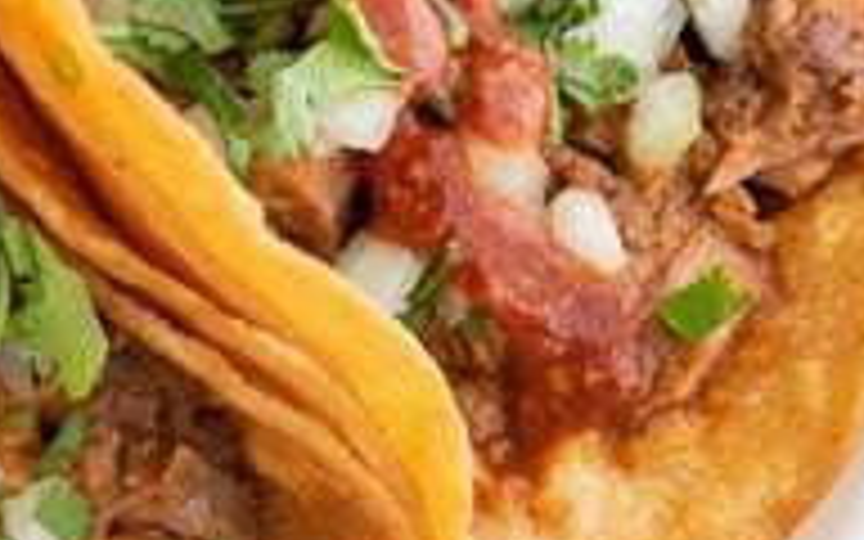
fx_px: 5769
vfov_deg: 5.4
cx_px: -205
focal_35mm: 245
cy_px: 122
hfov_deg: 8.5
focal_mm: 70
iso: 100
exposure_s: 1/200
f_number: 13
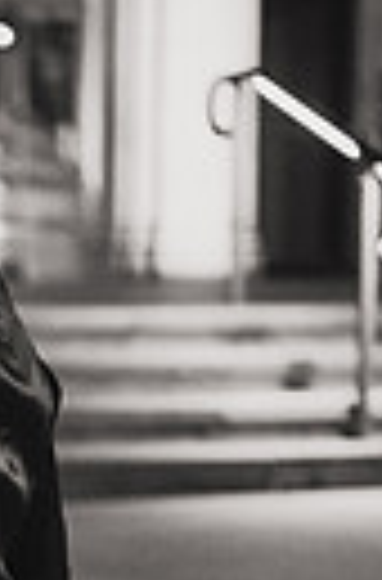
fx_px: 2808
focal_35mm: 175
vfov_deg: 11.4
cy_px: 787
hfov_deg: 7.6
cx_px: -240
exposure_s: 1/320
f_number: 2
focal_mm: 50
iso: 5000
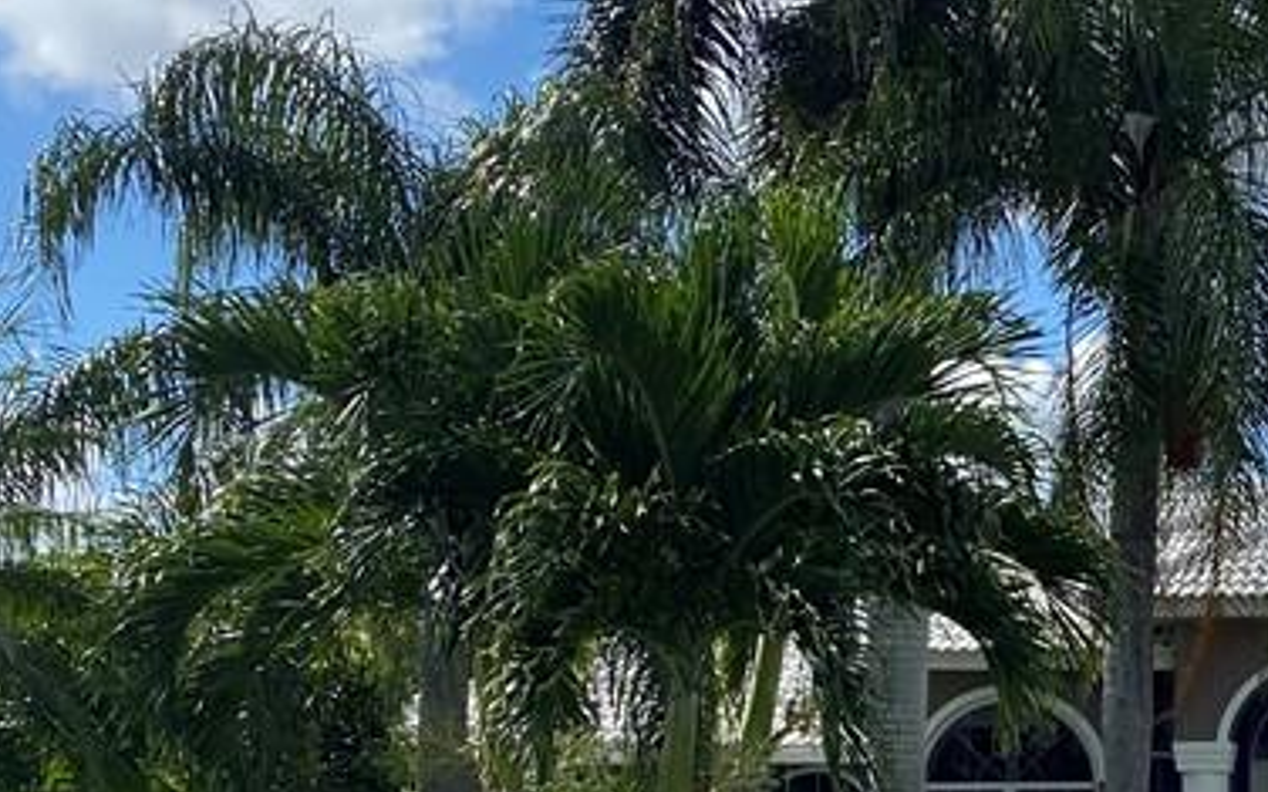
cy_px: 805
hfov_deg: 25.3
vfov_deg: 17.0
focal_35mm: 75
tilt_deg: +1.8
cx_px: 1430
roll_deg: +0.3
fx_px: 2592
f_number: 1.8
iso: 32
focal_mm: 4.25
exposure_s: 1/3300
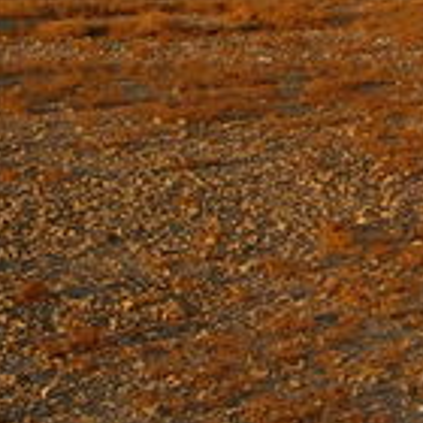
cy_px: -157
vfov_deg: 11.1
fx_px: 2115
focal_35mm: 153
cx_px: 653
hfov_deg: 11.0
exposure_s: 1/320
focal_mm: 5.8
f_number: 4.8
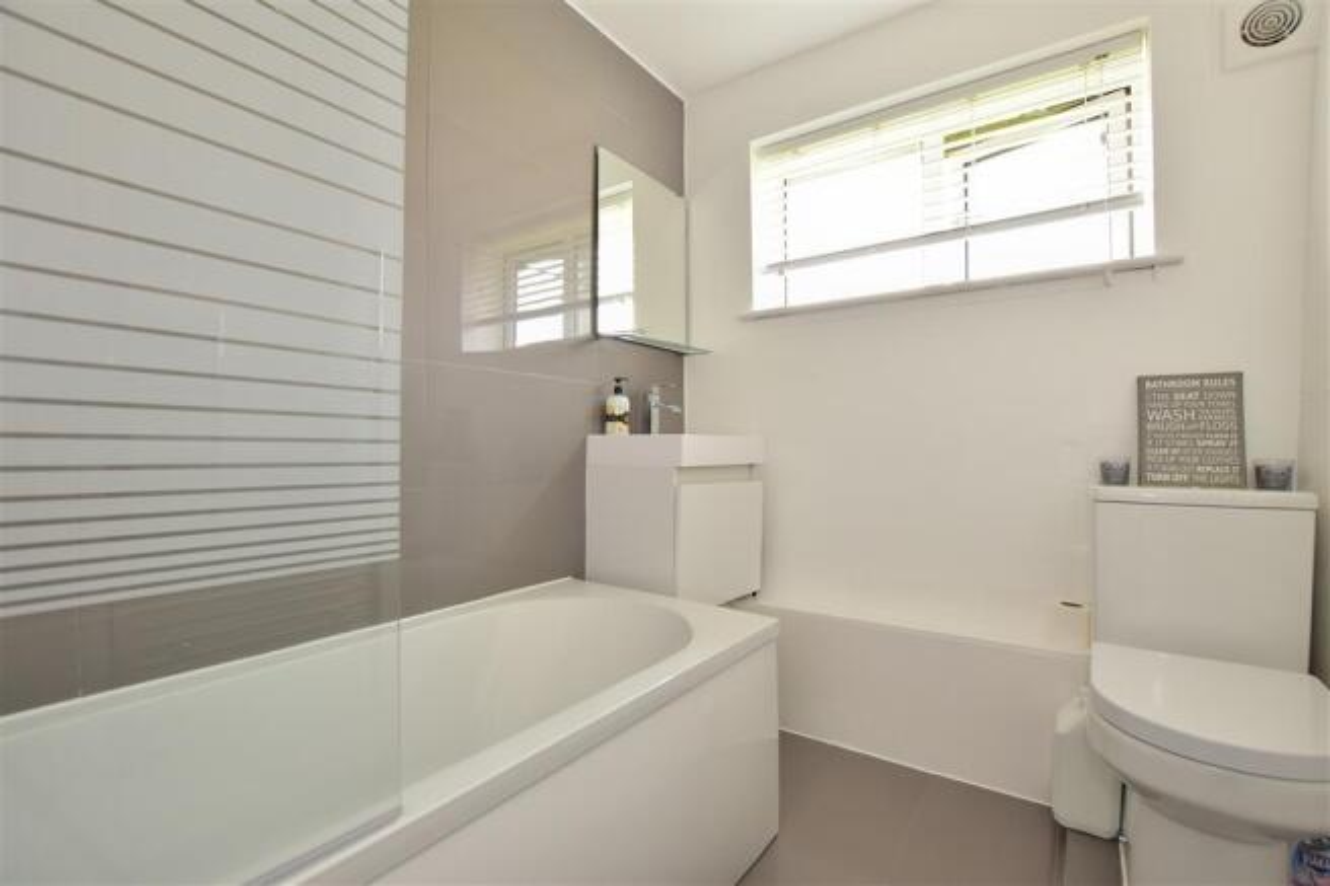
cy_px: 443
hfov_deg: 100.4
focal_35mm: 15
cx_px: 665
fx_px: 554
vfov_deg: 77.3
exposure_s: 1/40
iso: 400
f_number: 7.1
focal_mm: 10
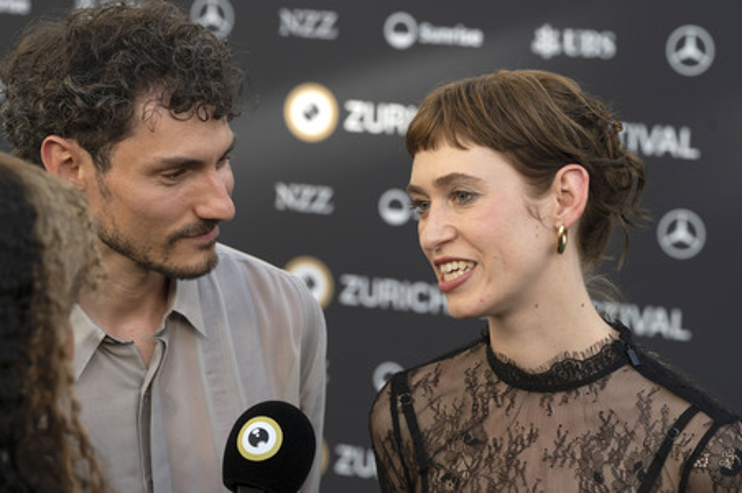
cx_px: 371
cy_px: 246
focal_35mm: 121
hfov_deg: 16.9
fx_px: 2492
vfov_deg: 11.3
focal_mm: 121
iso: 400
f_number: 6.3
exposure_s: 1/200
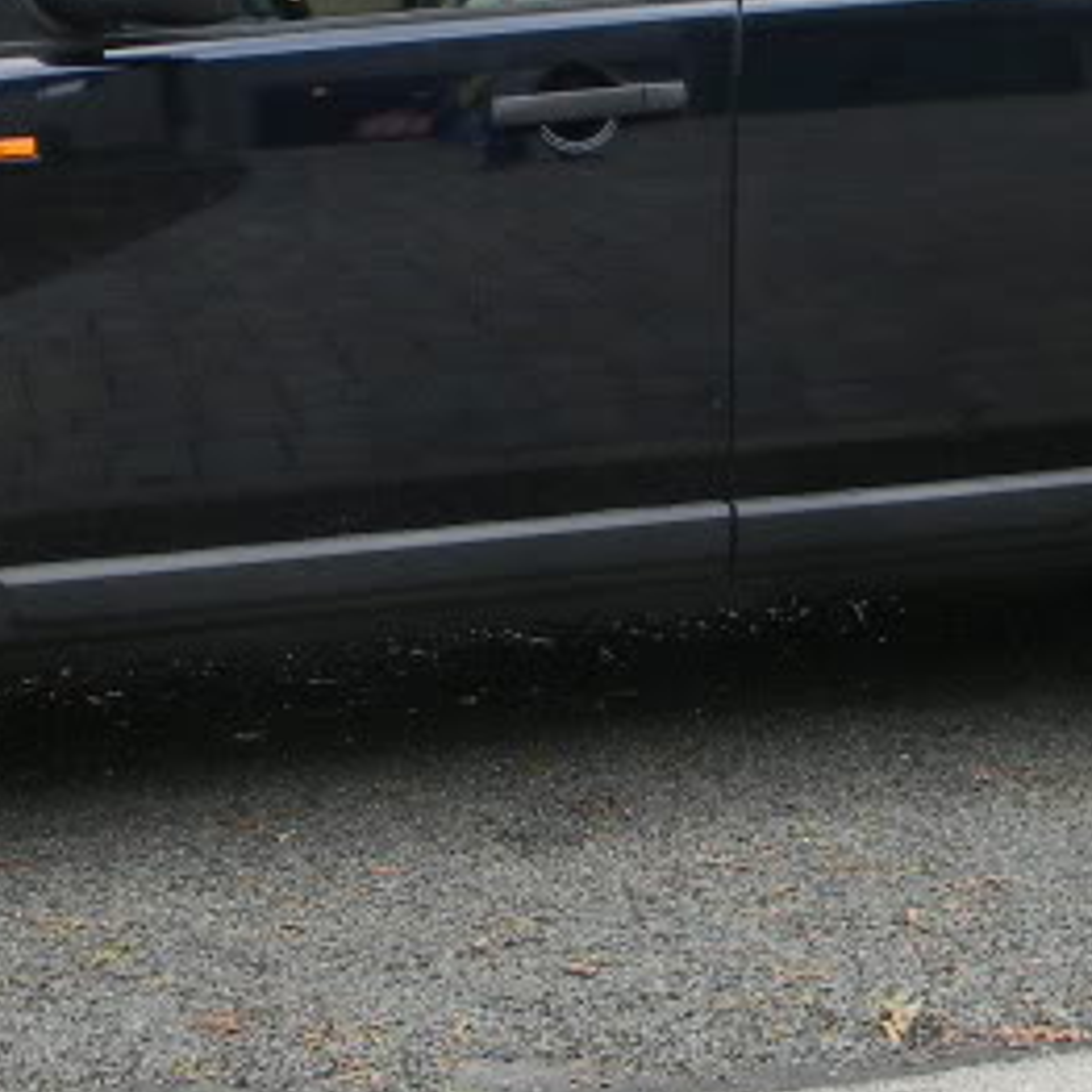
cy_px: 258
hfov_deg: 17.9
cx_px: 438
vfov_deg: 17.8
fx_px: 3462
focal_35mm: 97
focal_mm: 6.4
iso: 80
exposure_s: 1/131
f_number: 3.7
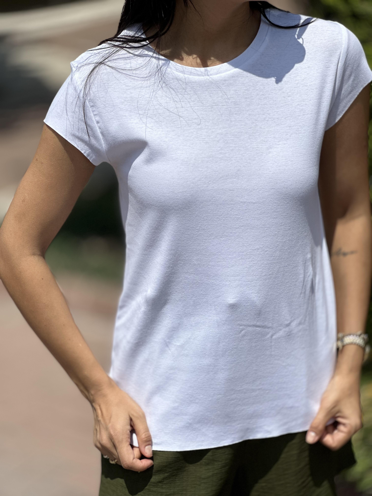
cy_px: 248
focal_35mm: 77
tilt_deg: -21.0
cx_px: 186
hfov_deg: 19.1
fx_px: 1103
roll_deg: -1.8
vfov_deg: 25.3
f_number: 2.8
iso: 32
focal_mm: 9
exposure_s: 1/1845
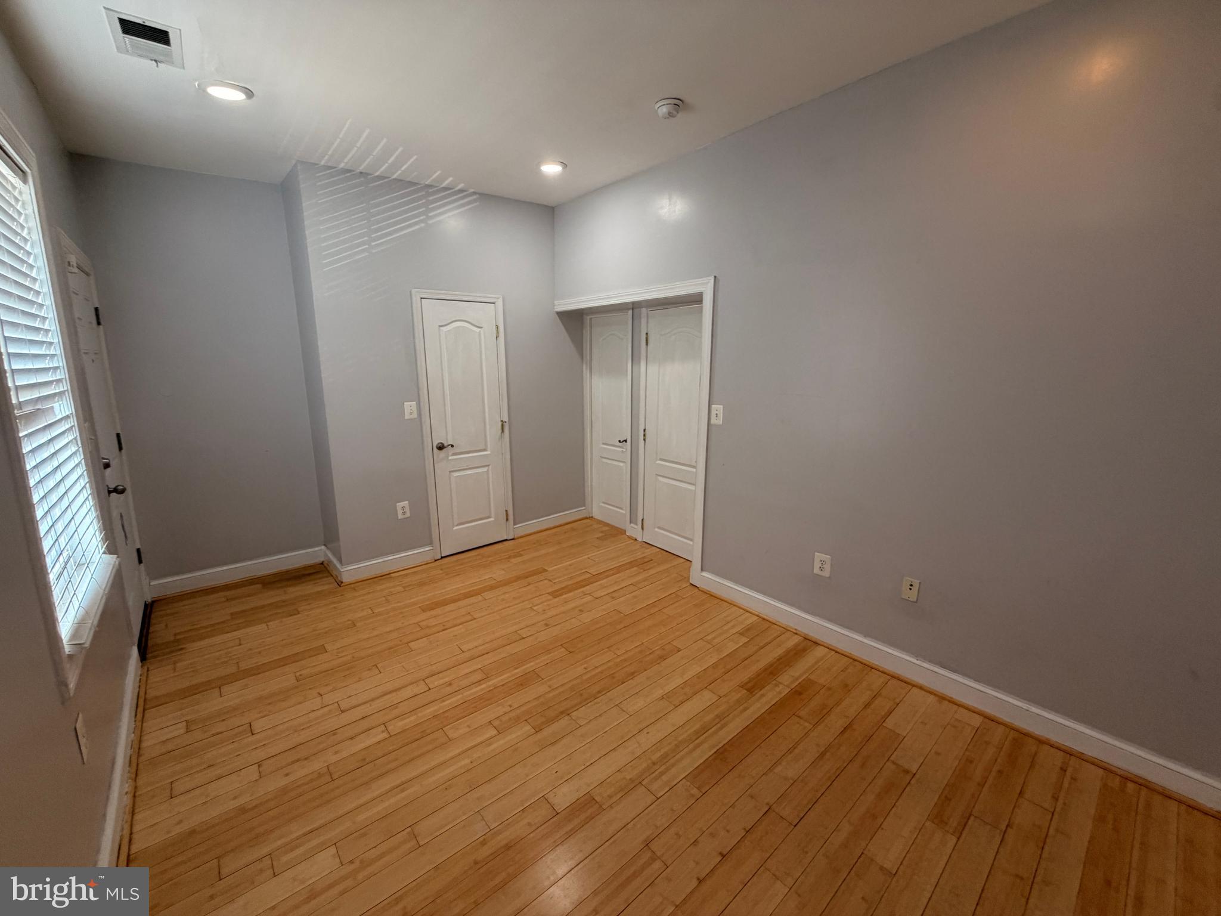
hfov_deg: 102.1
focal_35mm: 14
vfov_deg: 85.7
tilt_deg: -11.7
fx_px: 494
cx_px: 610
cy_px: 458
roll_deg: +0.3
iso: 160
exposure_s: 1/60
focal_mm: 2.22
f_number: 2.2
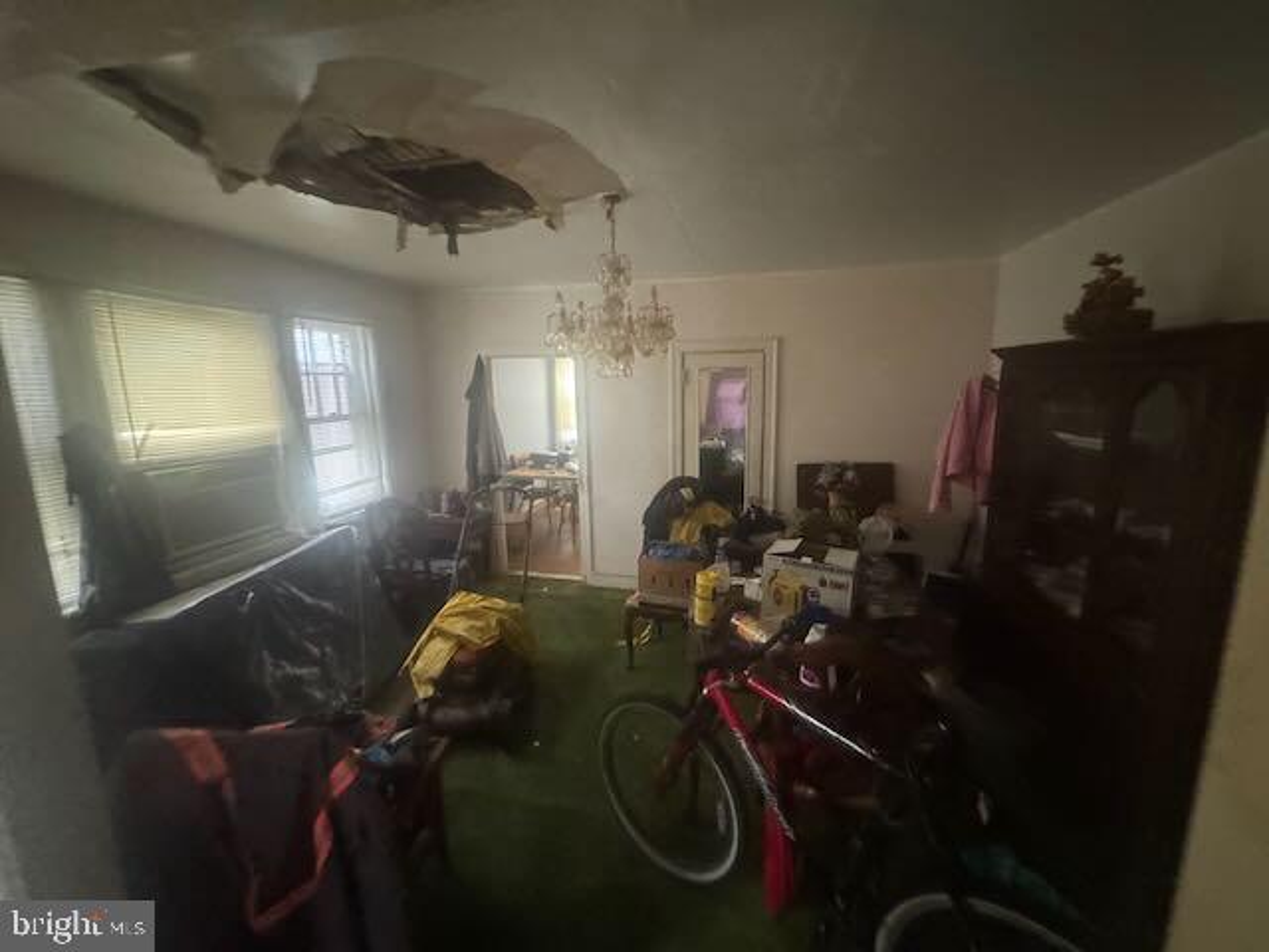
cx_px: 634
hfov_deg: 102.1
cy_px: 476
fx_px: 513
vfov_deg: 85.7
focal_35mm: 14
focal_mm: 2.22
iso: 1250
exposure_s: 1/42
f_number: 2.2
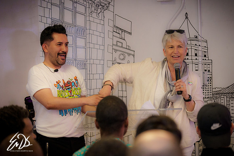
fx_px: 1352
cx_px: 117
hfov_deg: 9.9
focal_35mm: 208
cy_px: 78
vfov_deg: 6.6
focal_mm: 208
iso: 2500
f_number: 5.6
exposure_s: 1/125
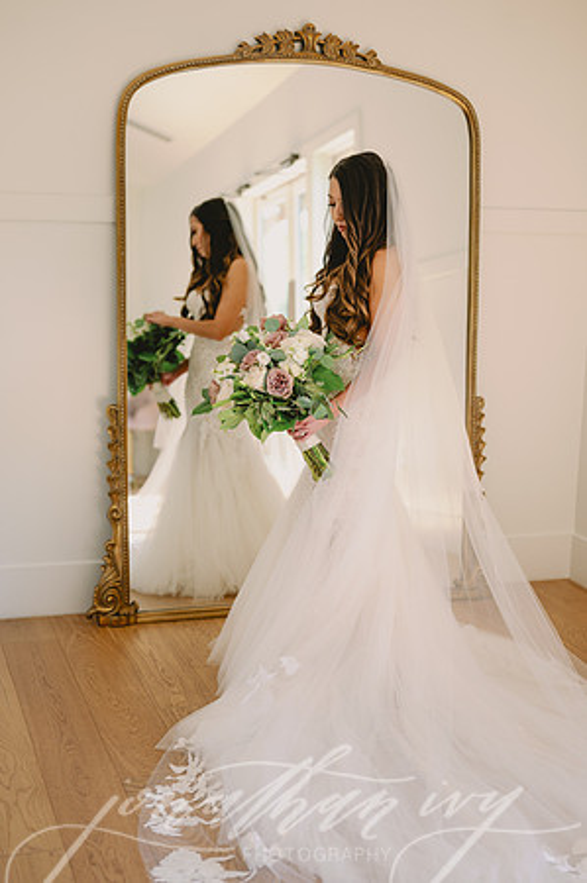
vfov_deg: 39.6
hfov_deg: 26.9
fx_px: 1226
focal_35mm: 50
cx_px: 294
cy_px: 442
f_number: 2
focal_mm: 50
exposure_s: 1/250
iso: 320
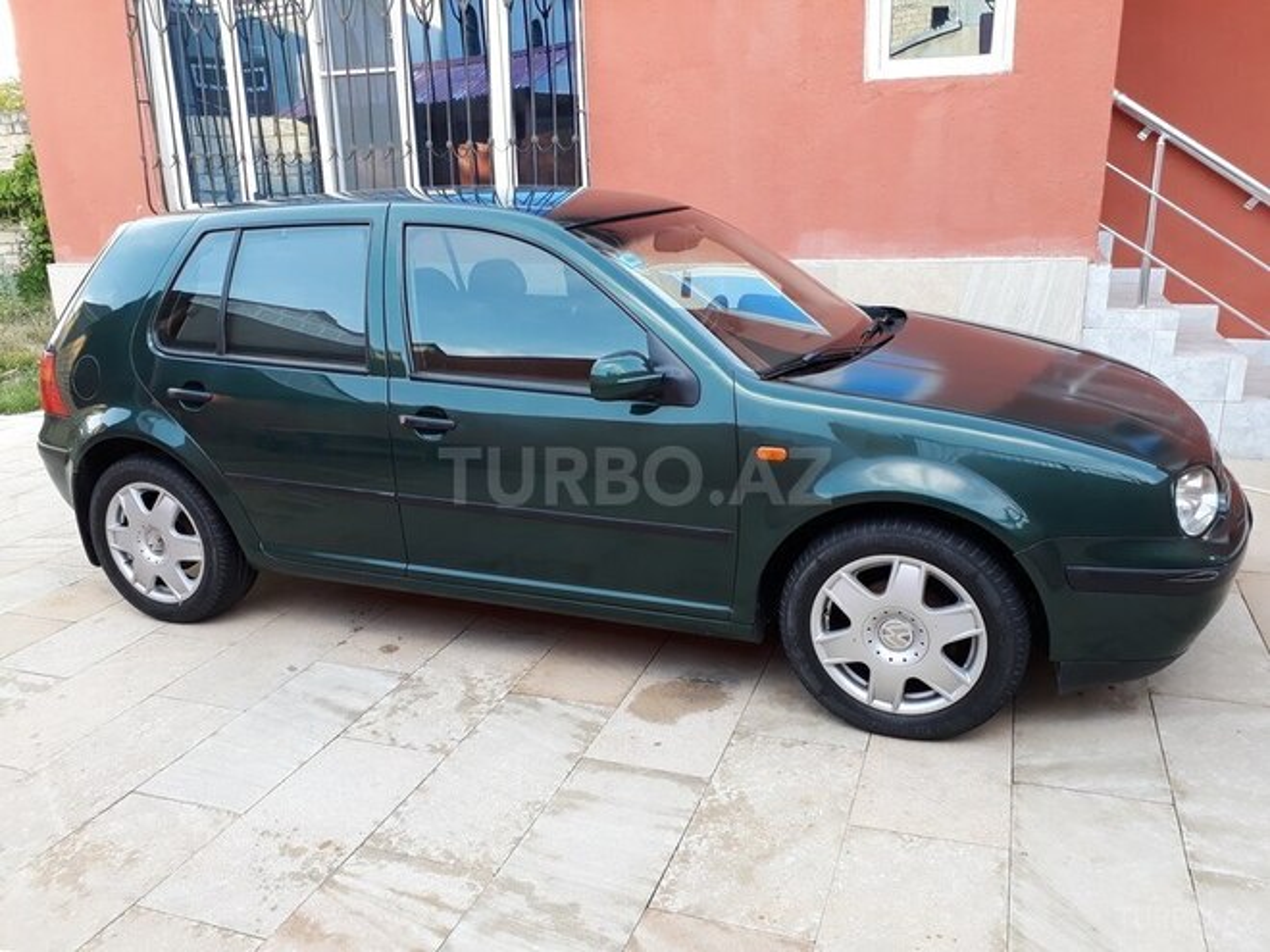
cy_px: 476
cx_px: 635
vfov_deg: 51.4
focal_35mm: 27
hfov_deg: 65.3
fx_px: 991
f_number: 1.9
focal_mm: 3.6
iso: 50
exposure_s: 1/50
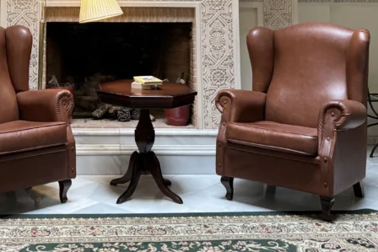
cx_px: 92
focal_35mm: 57
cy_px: -43
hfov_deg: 34.3
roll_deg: +0.5
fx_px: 599
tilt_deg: +4.1
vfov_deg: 22.1
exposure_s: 1/50
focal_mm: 6.86
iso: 320
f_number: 1.78
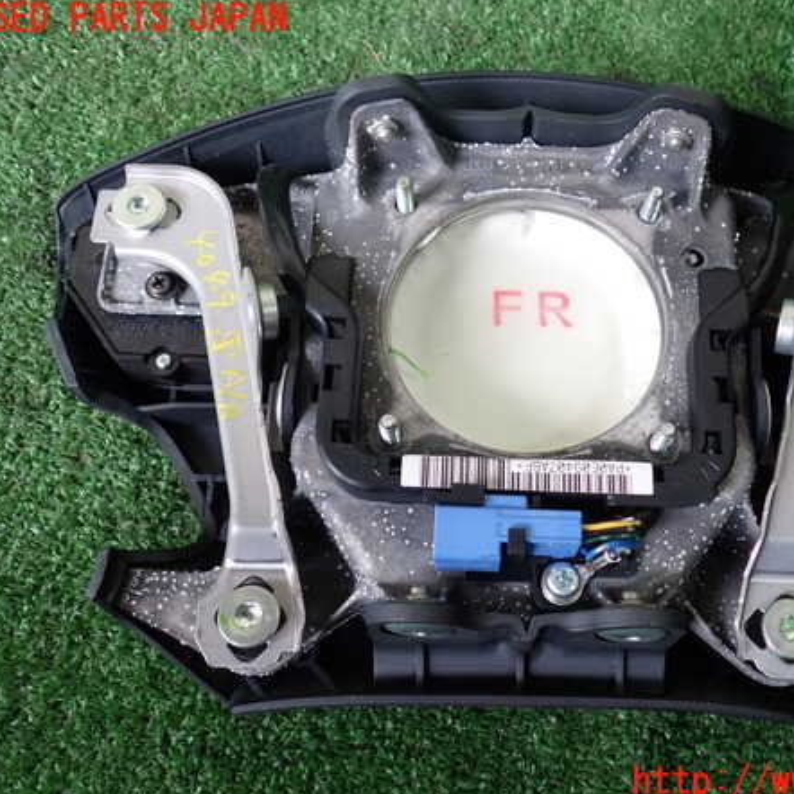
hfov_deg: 45.6
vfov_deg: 46.0
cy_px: 401
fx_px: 934
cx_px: 499
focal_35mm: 36
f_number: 2.3
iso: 200
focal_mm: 5.4
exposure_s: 1/60
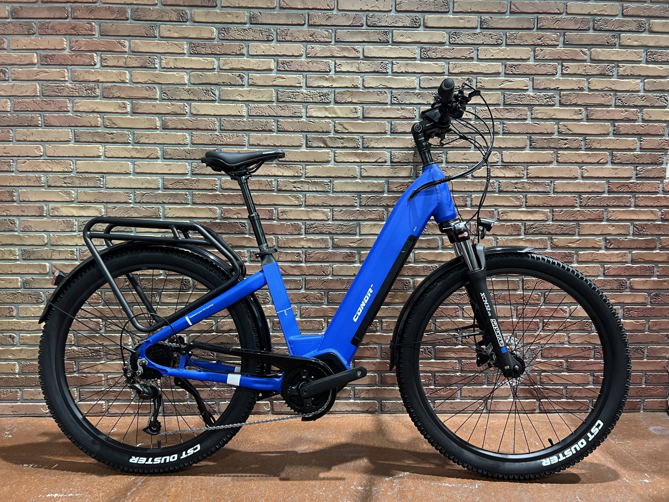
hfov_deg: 67.3
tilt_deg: -6.3
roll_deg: -0.7
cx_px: 334
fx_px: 502
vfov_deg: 53.1
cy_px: 251
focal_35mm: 26
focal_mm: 5.7
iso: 160
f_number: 1.5
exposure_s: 1/50
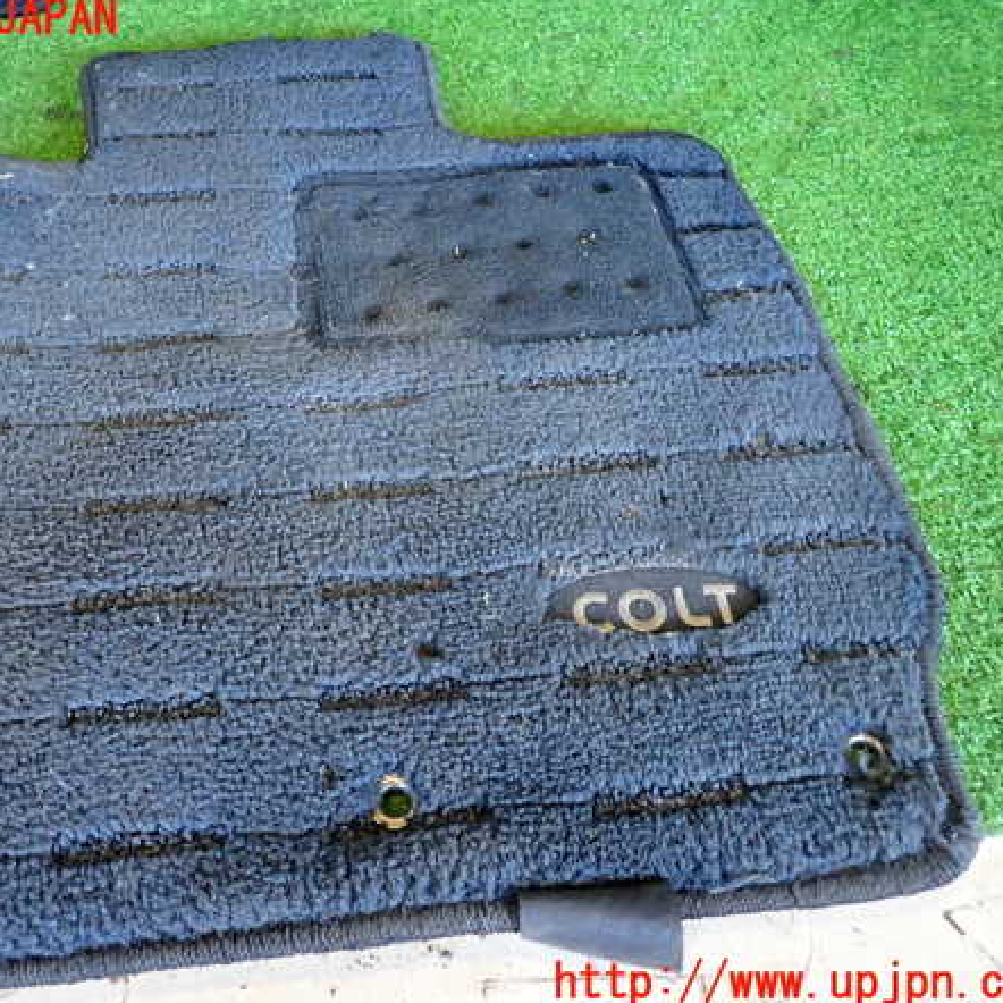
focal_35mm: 30
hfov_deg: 53.5
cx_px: 386
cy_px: 502
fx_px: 983
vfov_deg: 54.0
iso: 400
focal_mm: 4.5
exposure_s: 1/50
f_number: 2
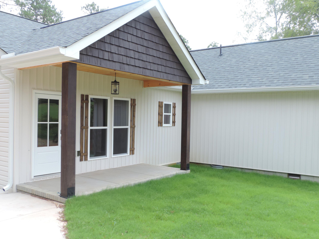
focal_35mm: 34
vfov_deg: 41.8
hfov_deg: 54.0
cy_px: 123
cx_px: 159
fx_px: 313
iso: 80
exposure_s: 1/60
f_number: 5.6
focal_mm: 5.8
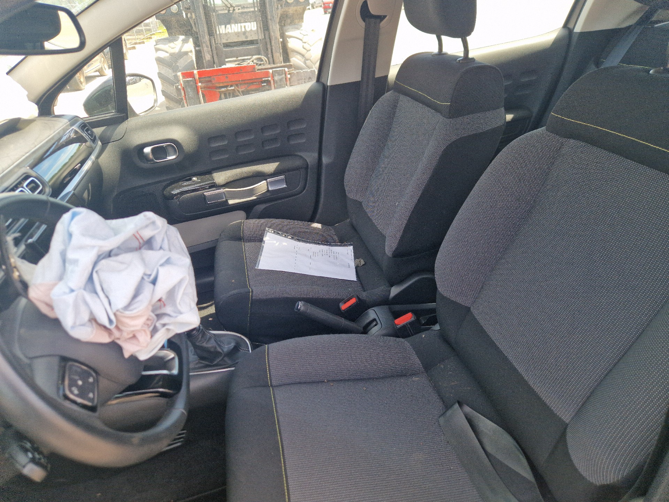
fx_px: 445
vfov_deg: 58.9
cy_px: 251
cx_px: 334
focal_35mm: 23
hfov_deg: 73.9
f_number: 1.8
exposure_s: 1/125
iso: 50
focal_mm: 5.4
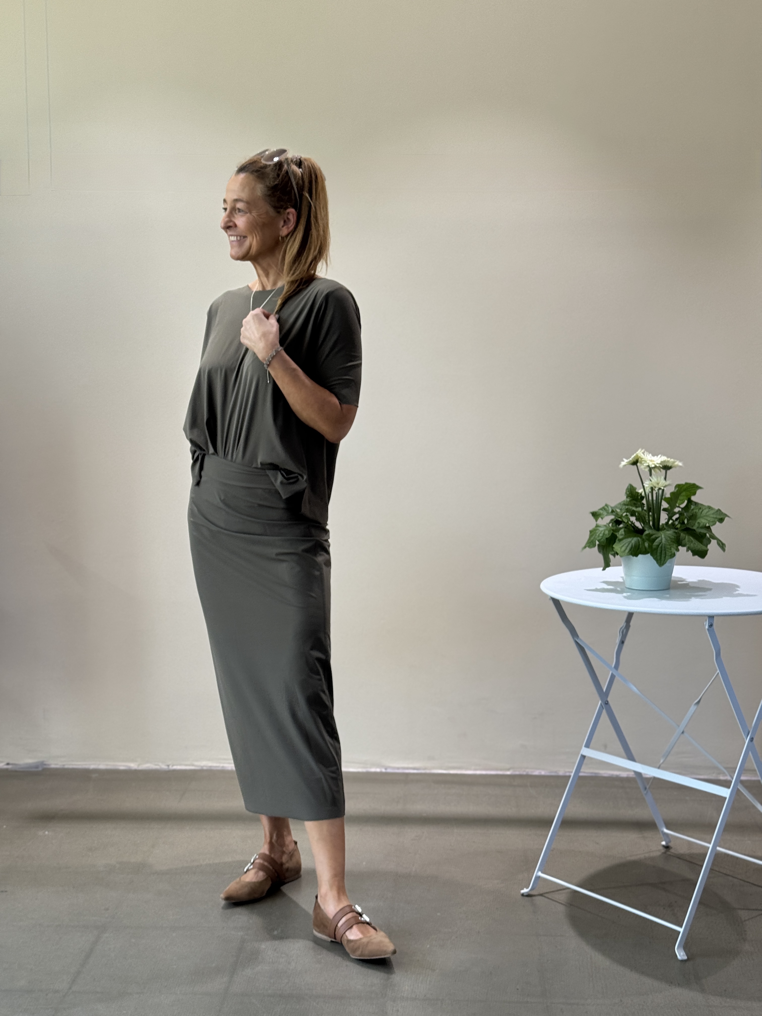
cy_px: 508
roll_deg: +0.7
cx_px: 381
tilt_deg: -6.6
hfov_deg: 30.3
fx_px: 1409
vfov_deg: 39.7
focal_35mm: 48
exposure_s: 1/134
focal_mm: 6.76
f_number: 1.78
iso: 50
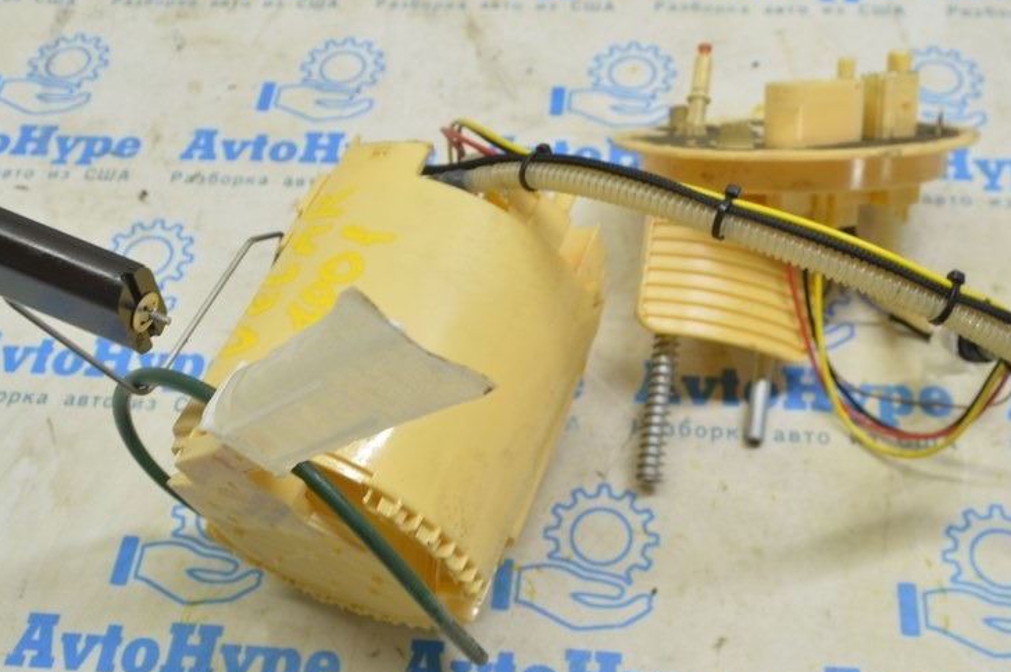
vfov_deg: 35.0
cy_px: 366
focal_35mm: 38
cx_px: 526
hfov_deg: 50.7
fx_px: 1066
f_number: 5.6
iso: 400
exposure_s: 1/20
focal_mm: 18
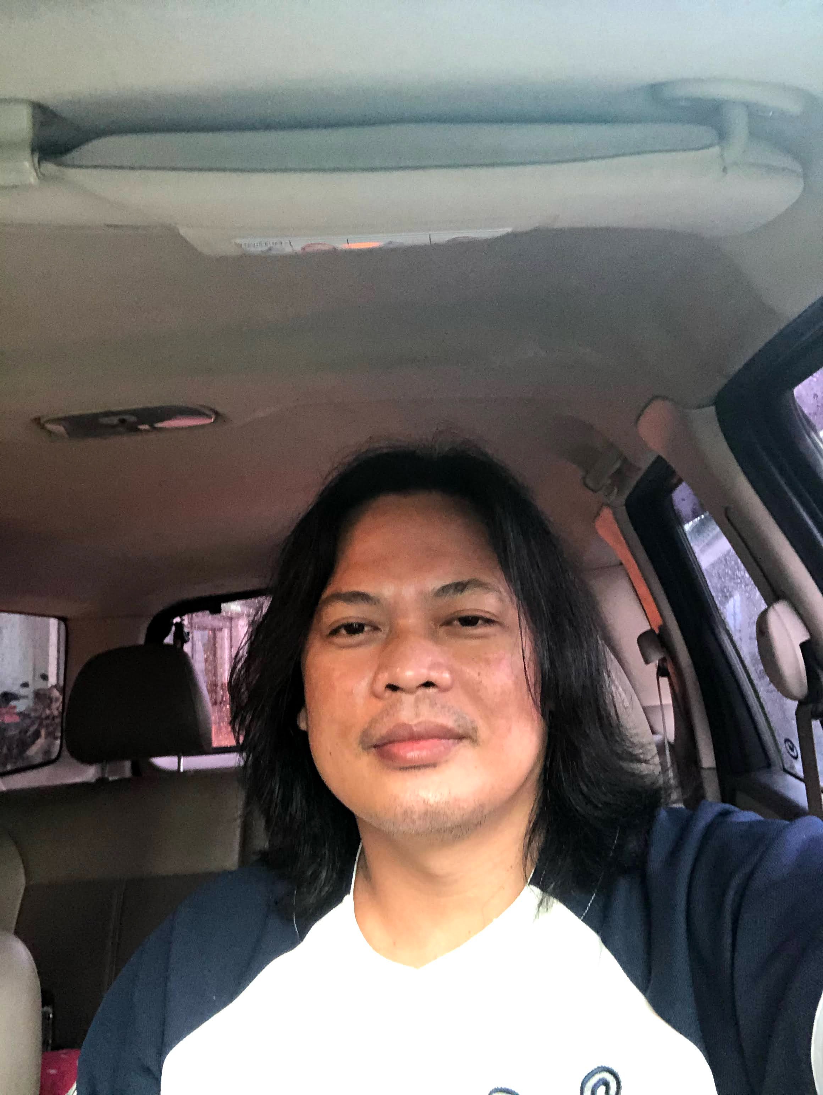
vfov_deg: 56.8
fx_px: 1013
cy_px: 548
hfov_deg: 44.2
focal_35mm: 32
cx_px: 412
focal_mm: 2.87
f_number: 2.2
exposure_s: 1/30
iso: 320
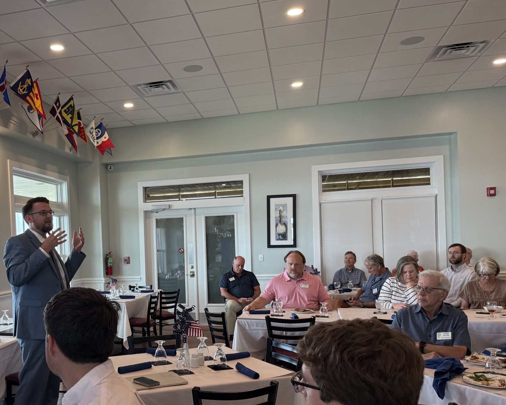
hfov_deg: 49.9
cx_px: 142
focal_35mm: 35
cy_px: 255
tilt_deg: +0.0
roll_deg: +2.4
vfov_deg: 41.9
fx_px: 524
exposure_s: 1/185
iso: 200
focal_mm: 6.76
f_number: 1.78
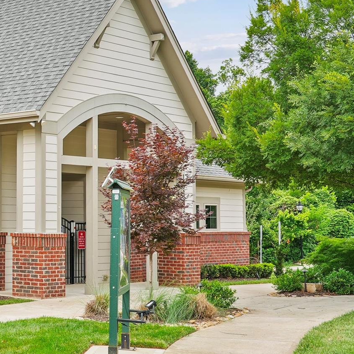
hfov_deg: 21.7
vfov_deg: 23.3
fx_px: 856
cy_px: 156
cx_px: -66
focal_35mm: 74
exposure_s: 1/30
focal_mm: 36
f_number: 9
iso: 100
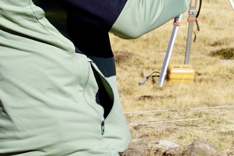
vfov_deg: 5.9
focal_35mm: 233
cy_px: 131
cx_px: 534
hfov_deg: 8.2
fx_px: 1515
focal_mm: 39
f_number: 10
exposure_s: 1/160
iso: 100
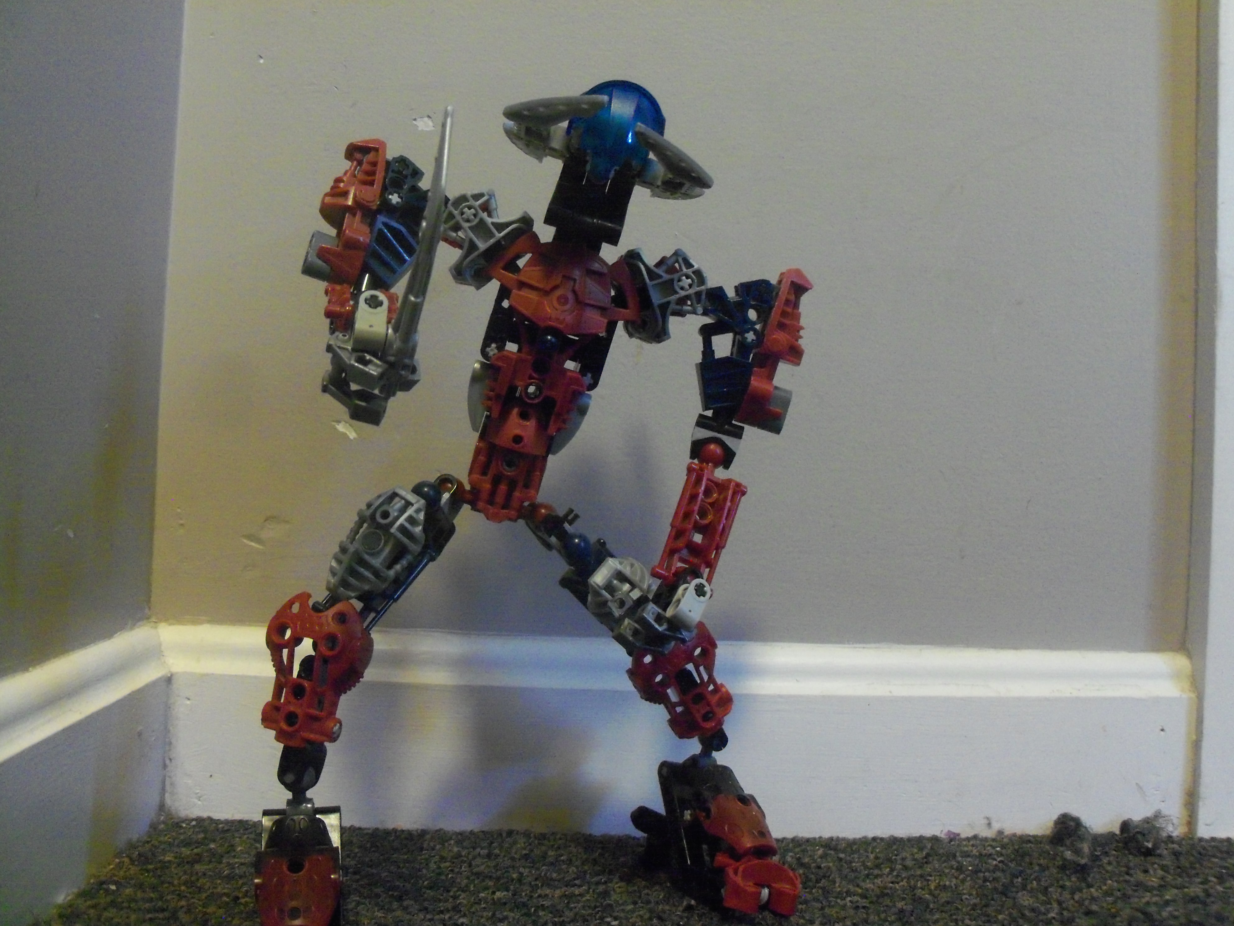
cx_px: 617
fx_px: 1248
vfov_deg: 40.7
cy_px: 463
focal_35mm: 35
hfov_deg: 52.6
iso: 400
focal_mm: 6.3
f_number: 3
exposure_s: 1/4
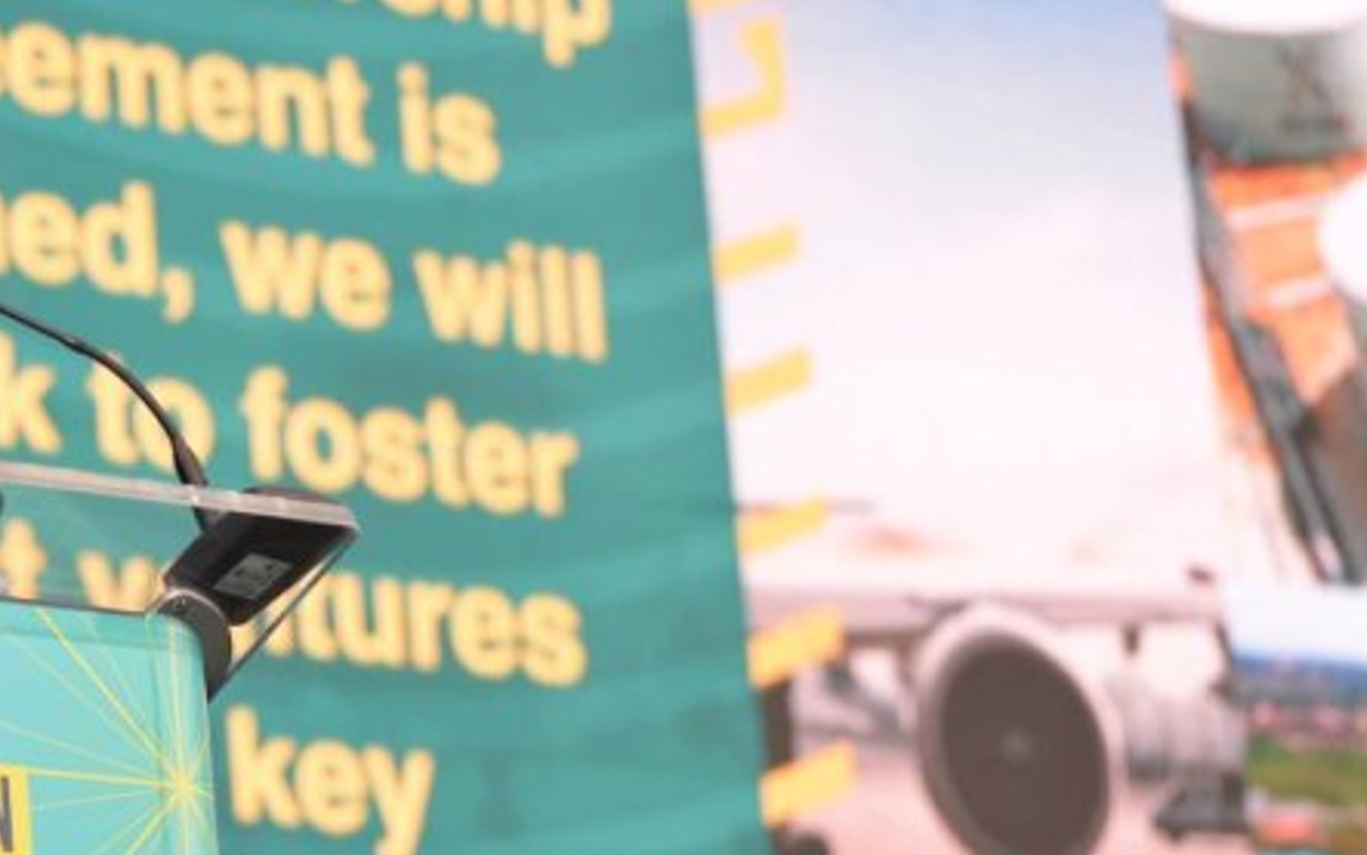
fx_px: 6856
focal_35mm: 184
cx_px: 293
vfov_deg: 7.1
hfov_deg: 11.4
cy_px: 415
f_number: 4.5
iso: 640
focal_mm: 100
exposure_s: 1/200
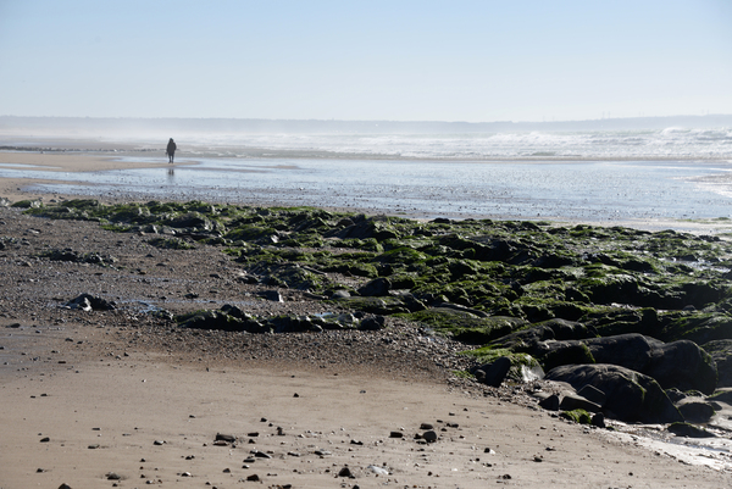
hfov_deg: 22.6
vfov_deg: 15.2
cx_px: 366
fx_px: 1831
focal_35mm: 90
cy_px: 244
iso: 100
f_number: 8
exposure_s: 1/640
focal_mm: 90
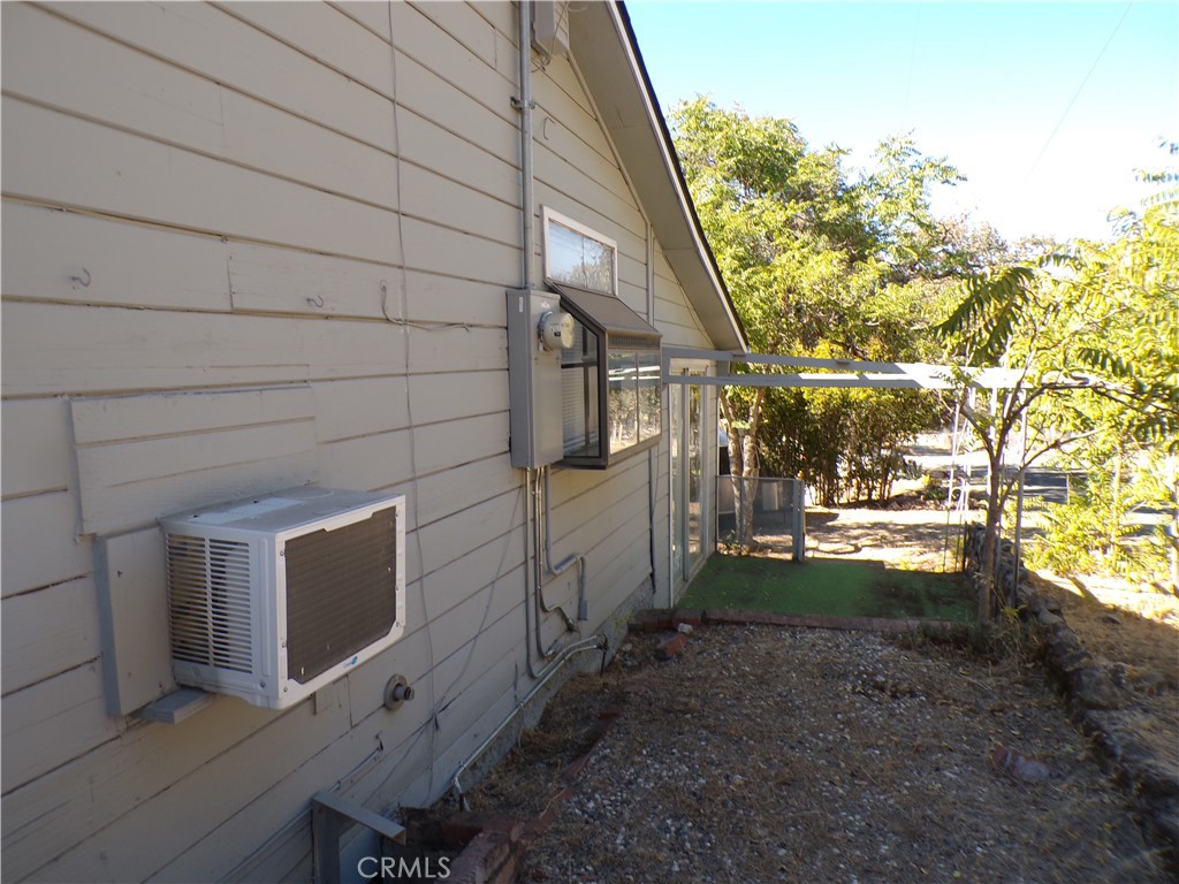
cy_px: 442
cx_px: 590
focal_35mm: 24
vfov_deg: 56.8
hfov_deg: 71.6
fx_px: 817
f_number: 3
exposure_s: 1/280
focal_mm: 4.3
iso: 100
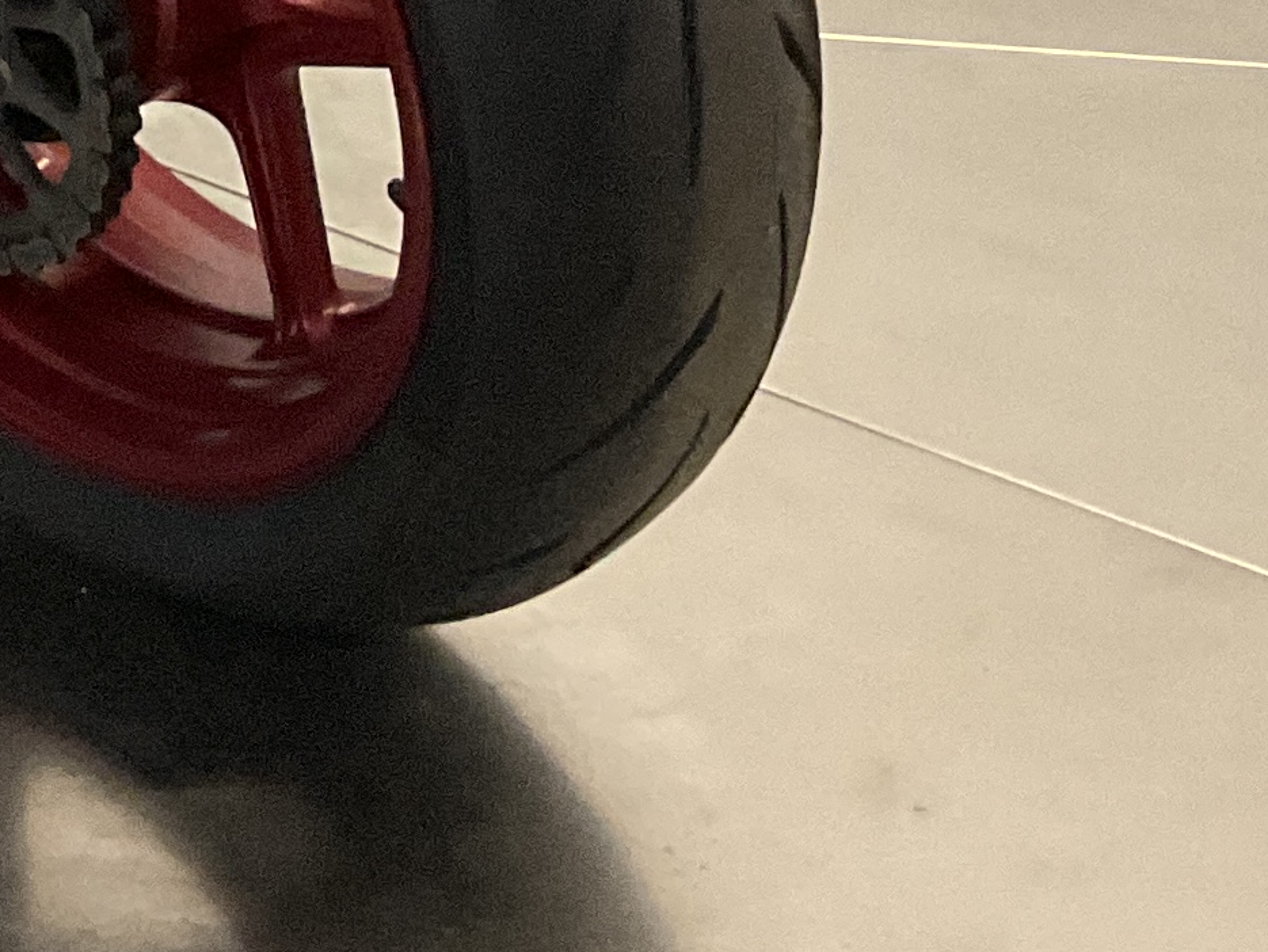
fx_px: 4581
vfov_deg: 11.0
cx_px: -445
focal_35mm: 125
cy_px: -827
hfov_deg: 15.0
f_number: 1.8
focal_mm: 3
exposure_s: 1/60
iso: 200
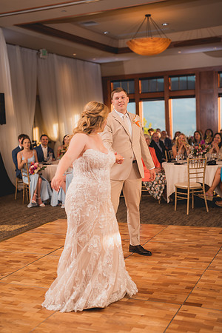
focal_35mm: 50
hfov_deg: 27.0
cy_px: 166
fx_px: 462
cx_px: 111
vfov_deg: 39.6
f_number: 1.8
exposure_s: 1/250
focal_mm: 50
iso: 125
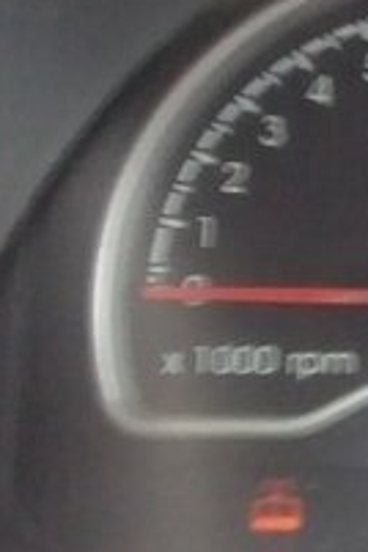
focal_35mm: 106
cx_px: 876
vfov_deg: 19.3
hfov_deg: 11.0
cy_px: 224
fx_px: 1625
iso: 125
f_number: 2.2
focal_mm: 3.3
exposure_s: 1/50
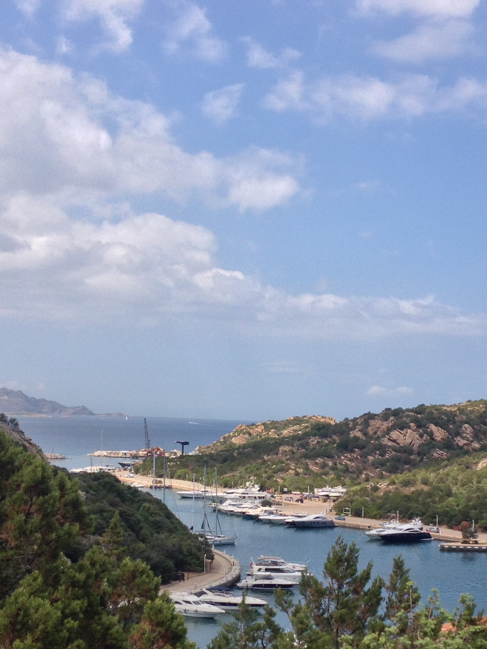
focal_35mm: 67
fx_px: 1257
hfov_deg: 21.9
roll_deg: -1.4
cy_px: 446
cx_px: 306
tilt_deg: -3.7
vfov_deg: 28.7
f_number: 2.4
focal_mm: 4.28
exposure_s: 1/1577
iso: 50
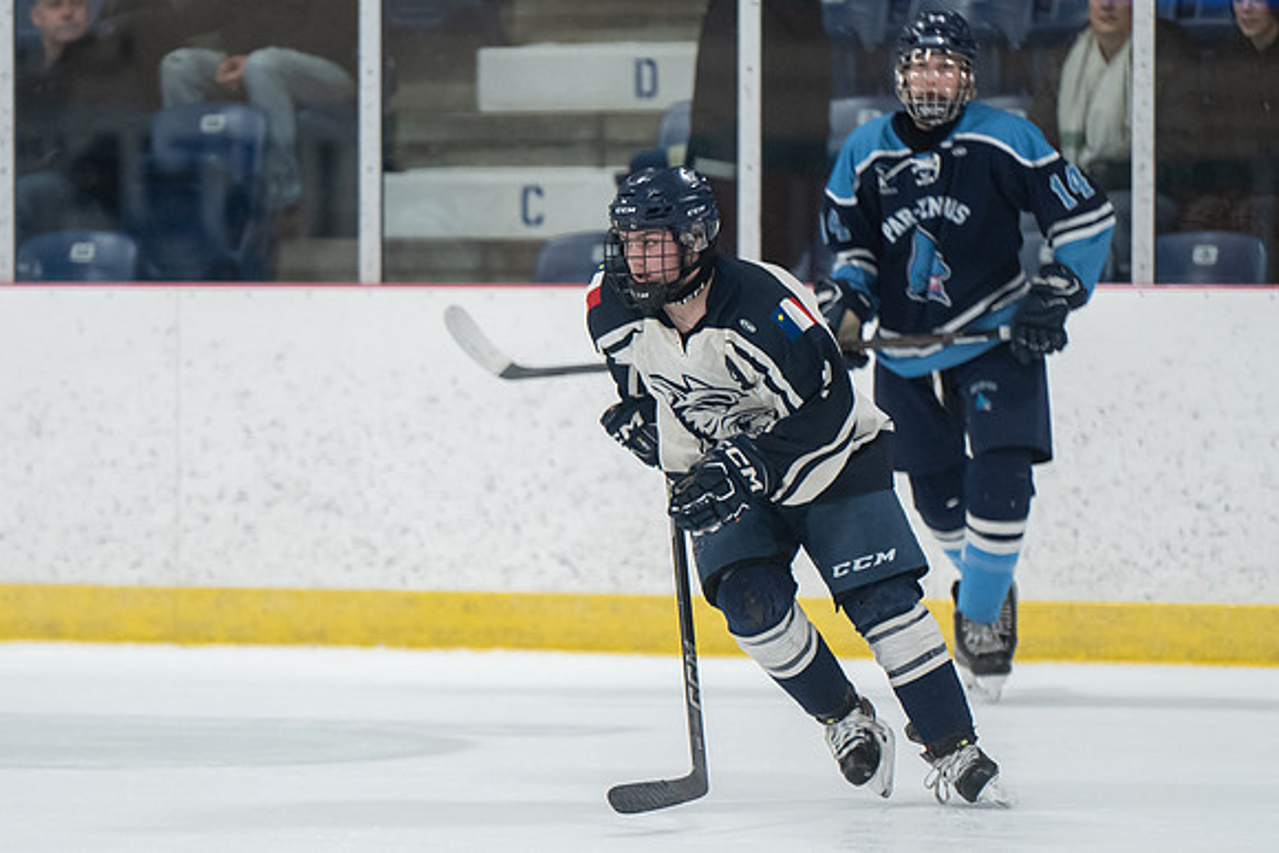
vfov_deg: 4.8
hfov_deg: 7.2
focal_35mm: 288
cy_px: 602
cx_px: 639
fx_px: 10234
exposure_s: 1/1000
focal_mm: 200
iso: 2500
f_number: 2.8
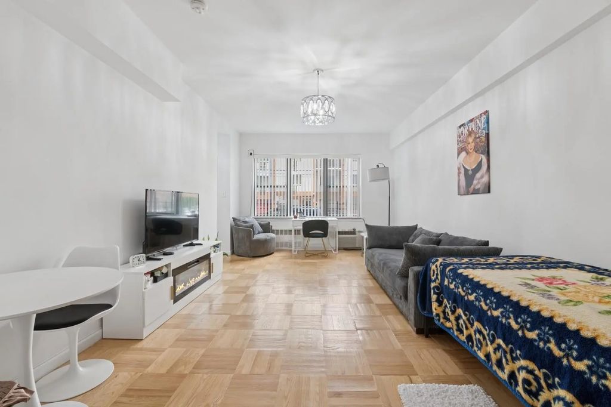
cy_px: 204
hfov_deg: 100.4
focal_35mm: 15
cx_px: 306
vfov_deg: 77.3
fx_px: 254
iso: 640
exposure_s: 1/20
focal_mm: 15
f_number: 14
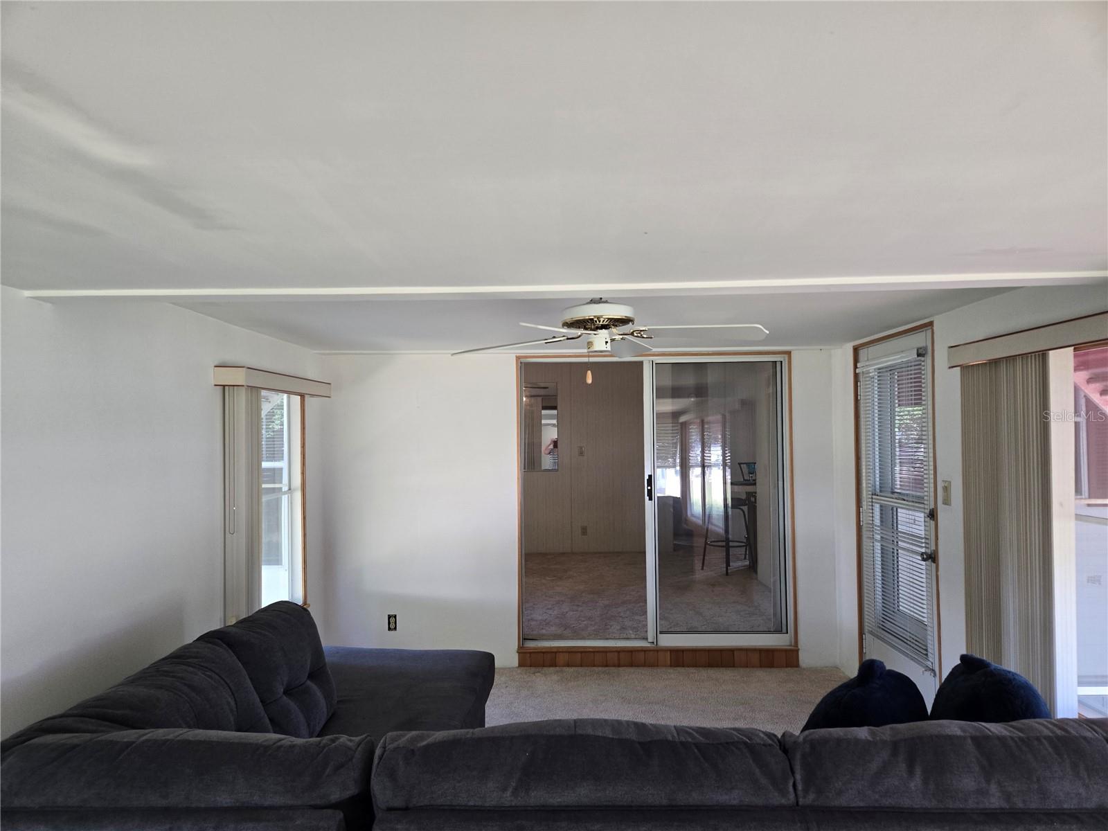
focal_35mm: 23
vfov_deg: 58.9
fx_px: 736
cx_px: 554
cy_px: 416
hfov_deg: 73.9
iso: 160
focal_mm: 5.4
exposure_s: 1/180
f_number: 1.8
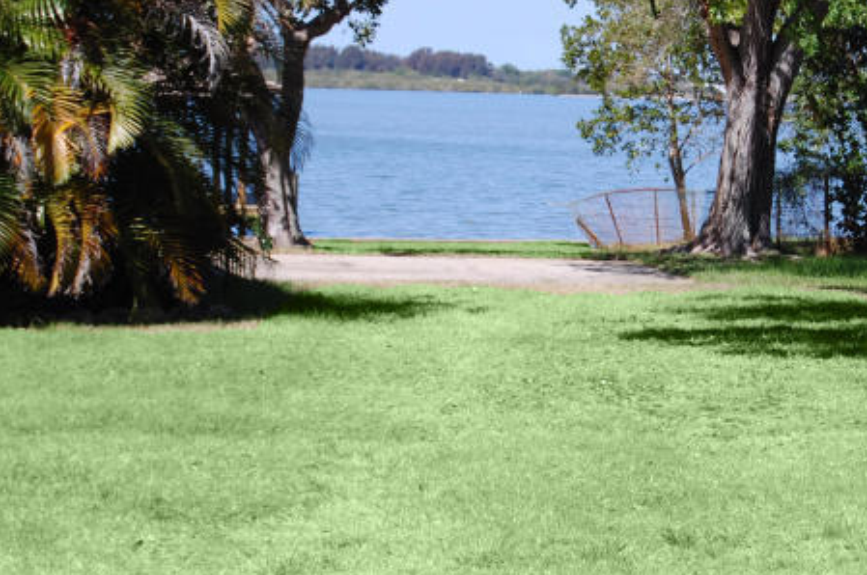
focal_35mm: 133
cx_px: 614
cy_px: 214
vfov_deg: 10.3
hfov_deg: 15.4
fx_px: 3194
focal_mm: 55
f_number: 9
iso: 200
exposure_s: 1/320
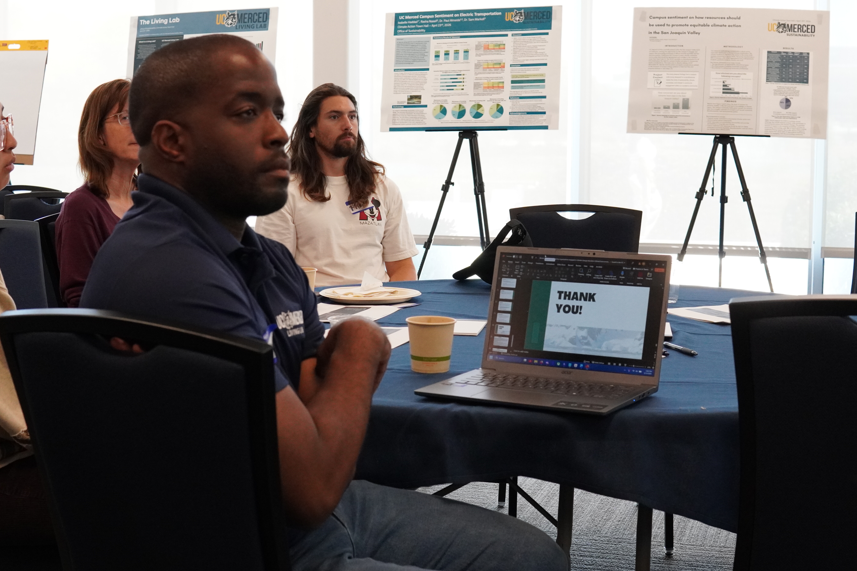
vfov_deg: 28.1
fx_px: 1143
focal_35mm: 48
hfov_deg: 41.1
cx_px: 430
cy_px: 275
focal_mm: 30
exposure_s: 1/160
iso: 3200
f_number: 5.6
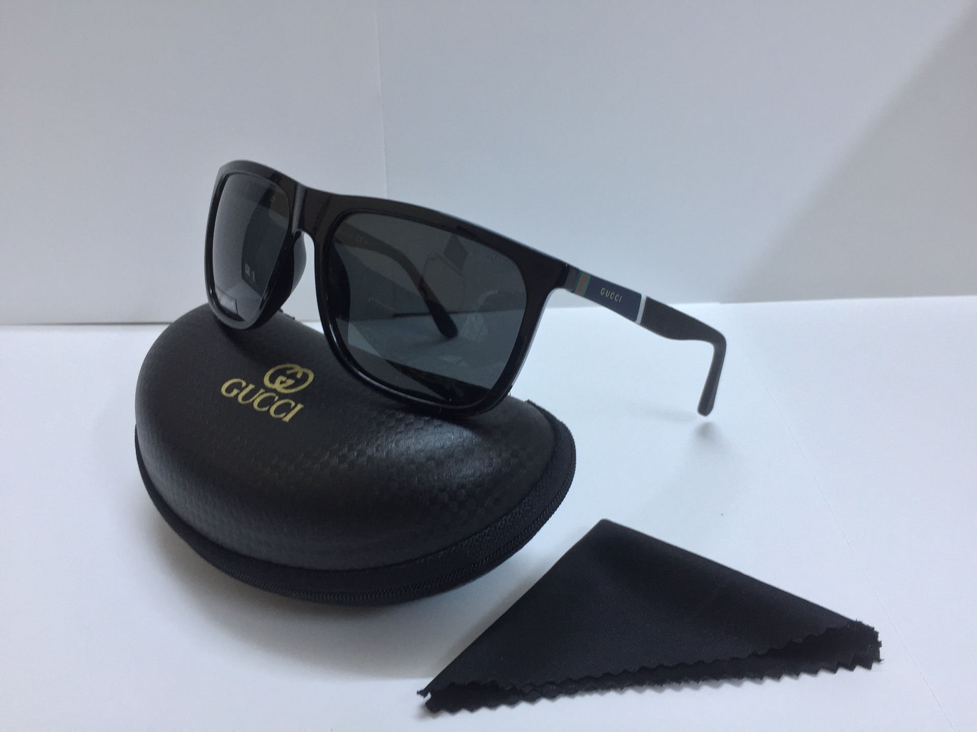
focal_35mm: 29
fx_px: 818
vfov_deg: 48.2
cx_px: 488
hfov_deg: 61.7
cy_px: 366
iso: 64
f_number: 2.2
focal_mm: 4.15
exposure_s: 1/30
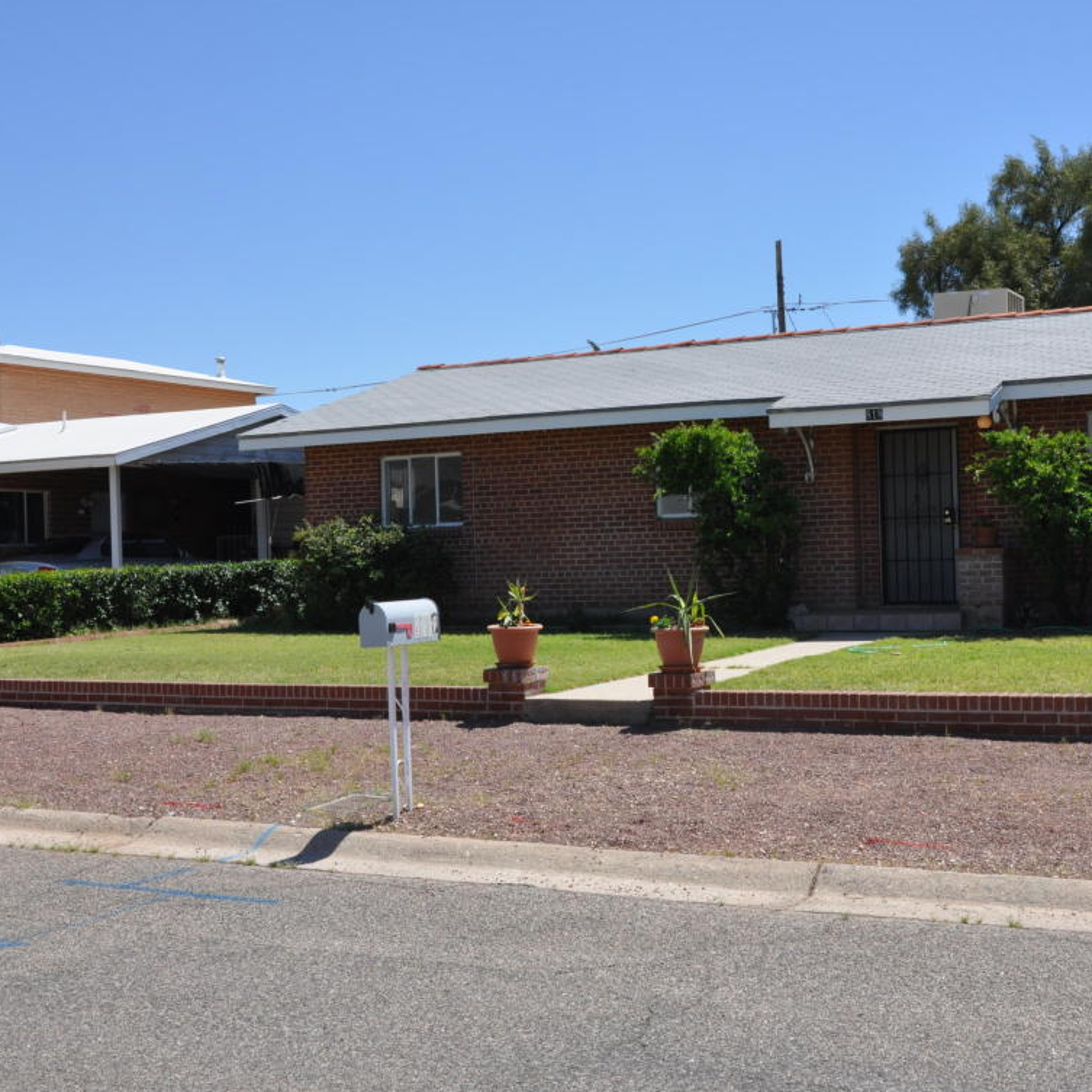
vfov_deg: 39.2
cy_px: 548
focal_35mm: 43
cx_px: 670
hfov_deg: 39.0
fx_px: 1535
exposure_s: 1/160
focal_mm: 22
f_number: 13
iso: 200
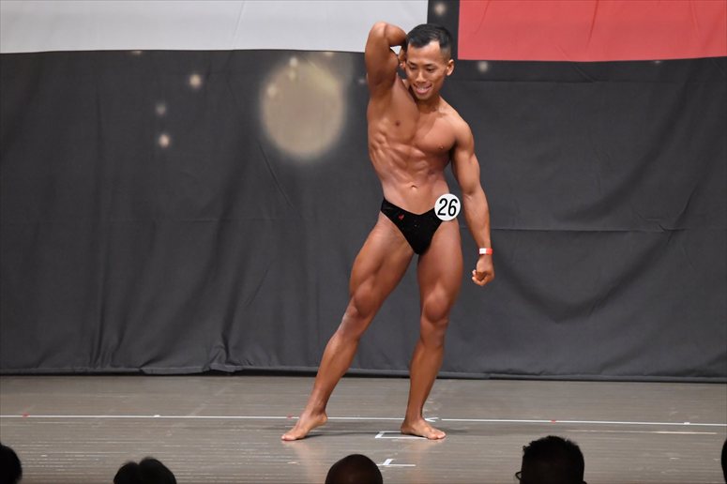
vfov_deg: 5.7
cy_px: 242
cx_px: 364
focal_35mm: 240
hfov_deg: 8.6
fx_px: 4844
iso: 6400
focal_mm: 160
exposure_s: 1/400
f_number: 5.6
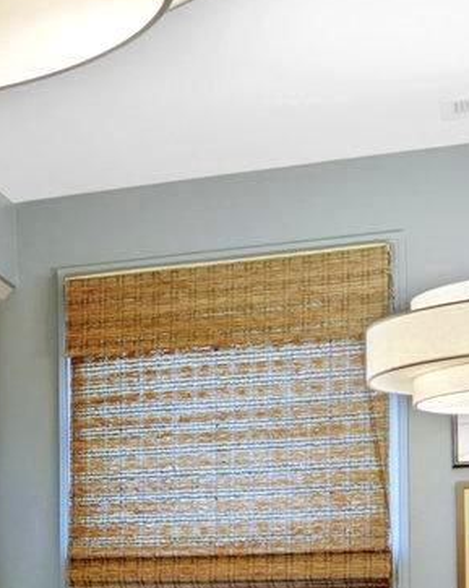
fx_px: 1755
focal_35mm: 101
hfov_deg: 12.7
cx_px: -562
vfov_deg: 18.2
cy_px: 669
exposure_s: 1/13
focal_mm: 19
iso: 1250
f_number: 8
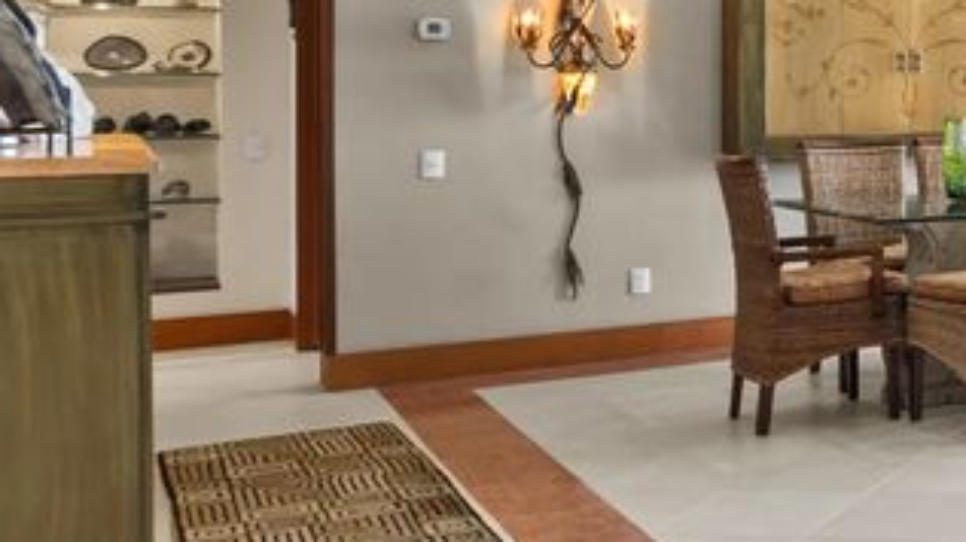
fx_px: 1562
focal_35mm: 61
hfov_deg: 27.3
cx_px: 1332
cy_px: 90
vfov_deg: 19.5
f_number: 9
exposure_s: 1/2
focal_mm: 12
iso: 250
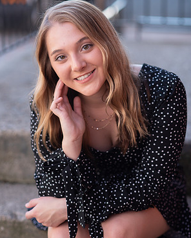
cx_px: 96
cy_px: 106
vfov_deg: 19.8
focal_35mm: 97
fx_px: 685
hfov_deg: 15.9
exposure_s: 1/500
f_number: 3.5
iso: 250
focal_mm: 85
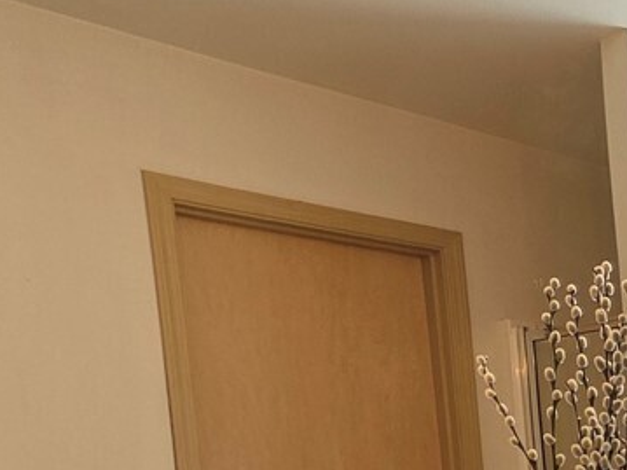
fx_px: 1050
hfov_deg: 21.9
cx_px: 1111
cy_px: 639
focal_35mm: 58
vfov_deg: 22.2
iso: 50
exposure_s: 1/120
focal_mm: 2.2
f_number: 1.9
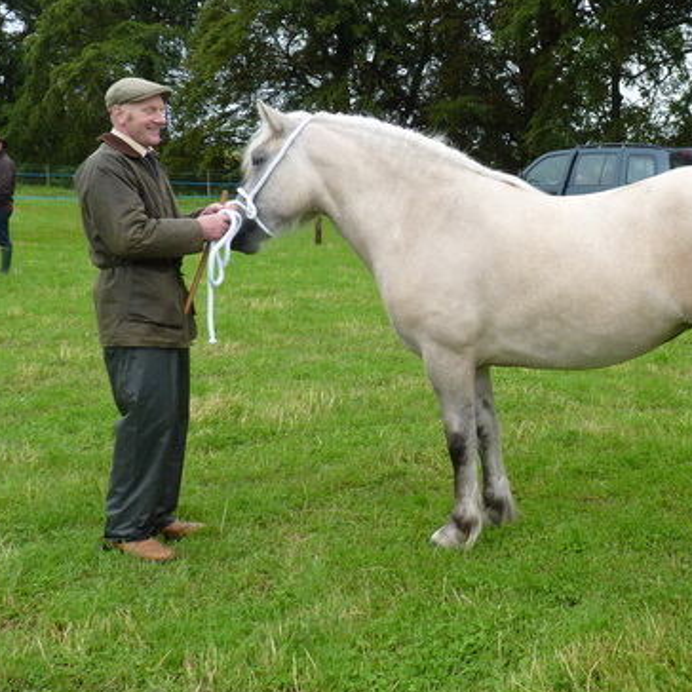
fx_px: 1018
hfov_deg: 36.9
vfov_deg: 37.3
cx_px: 494
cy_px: 251
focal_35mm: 45
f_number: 3.6
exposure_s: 1/125
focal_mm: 5.1
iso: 80
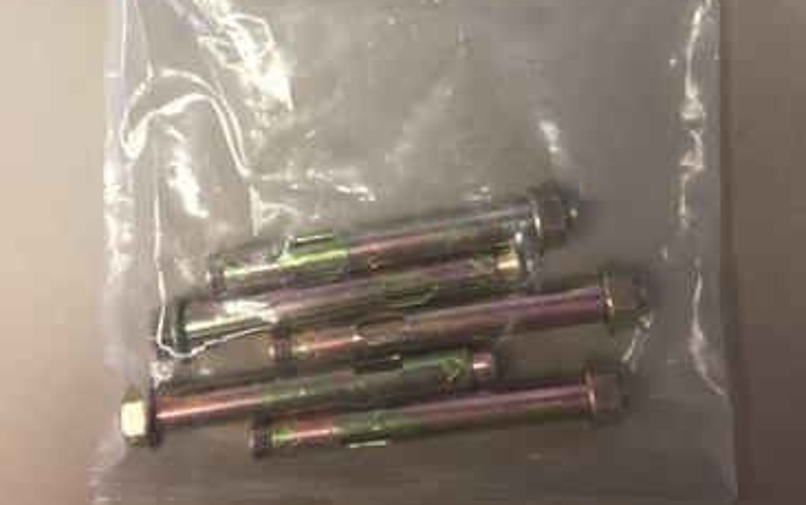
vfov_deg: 29.0
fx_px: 923
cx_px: 411
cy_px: 29
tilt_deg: -87.0
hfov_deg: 47.2
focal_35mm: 42
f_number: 2.2
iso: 64
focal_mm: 4.15
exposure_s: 1/33
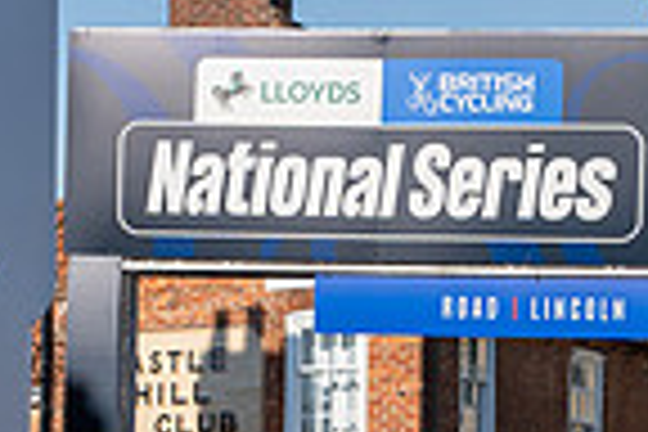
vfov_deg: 6.8
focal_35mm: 197
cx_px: 490
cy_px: 718
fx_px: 3546
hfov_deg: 10.4
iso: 100
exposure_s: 1/1000
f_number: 4
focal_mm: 49
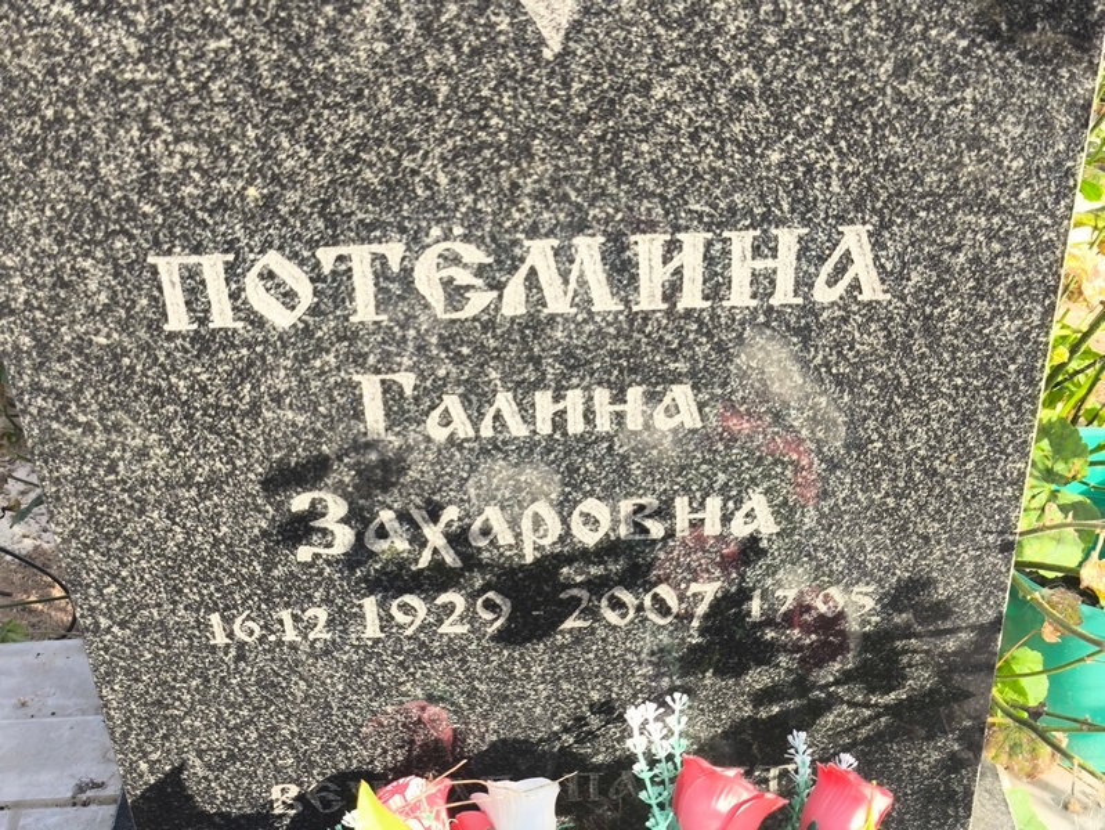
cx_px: 552
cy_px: 415
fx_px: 1597
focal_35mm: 50
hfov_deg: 38.2
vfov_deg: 29.1
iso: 50
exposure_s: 1/290
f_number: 1.7
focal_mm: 4.71
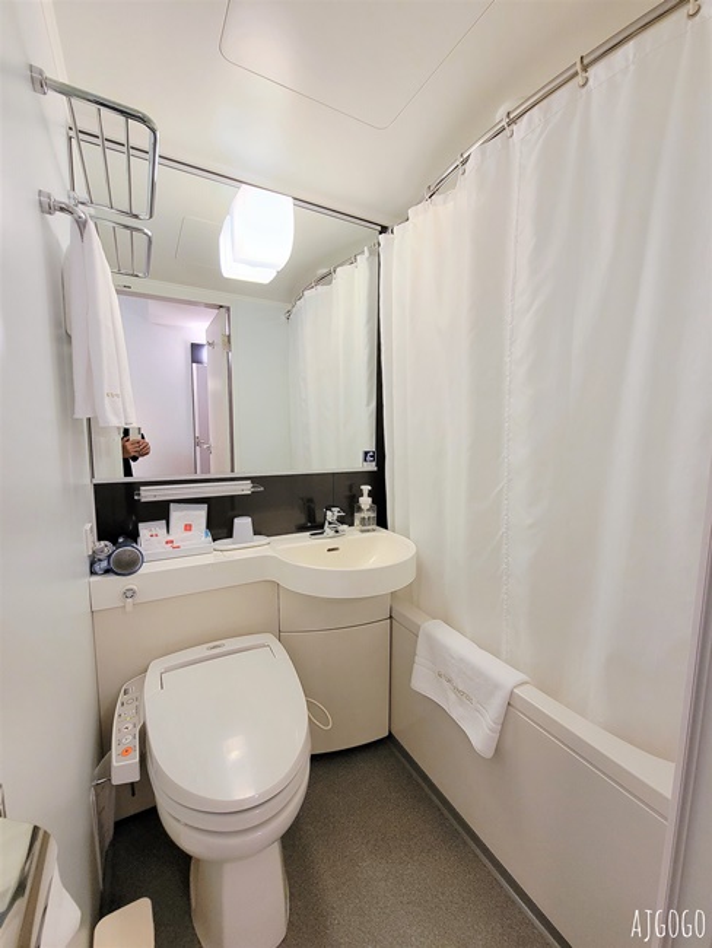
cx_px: 356
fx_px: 356
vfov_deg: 106.2
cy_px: 474
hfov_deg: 90.0
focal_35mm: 13
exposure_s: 1/50
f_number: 2.2
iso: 400
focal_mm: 2.2
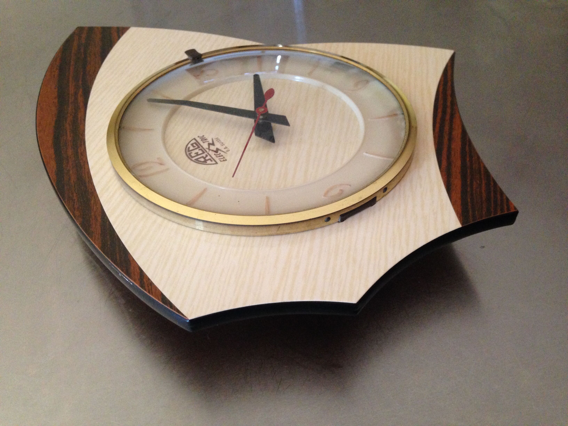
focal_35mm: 33
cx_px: 284
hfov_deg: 55.4
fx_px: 541
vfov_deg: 42.9
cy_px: 213
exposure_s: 1/20
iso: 320
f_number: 2.4
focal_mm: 4.12
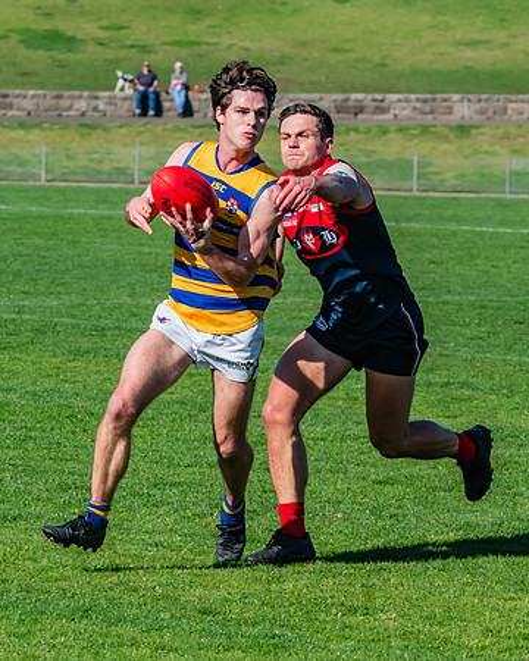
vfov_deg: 6.6
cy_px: 327
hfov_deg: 5.3
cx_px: 155
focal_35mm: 291
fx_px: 5693
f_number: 10
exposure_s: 1/1600
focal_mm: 170
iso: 800
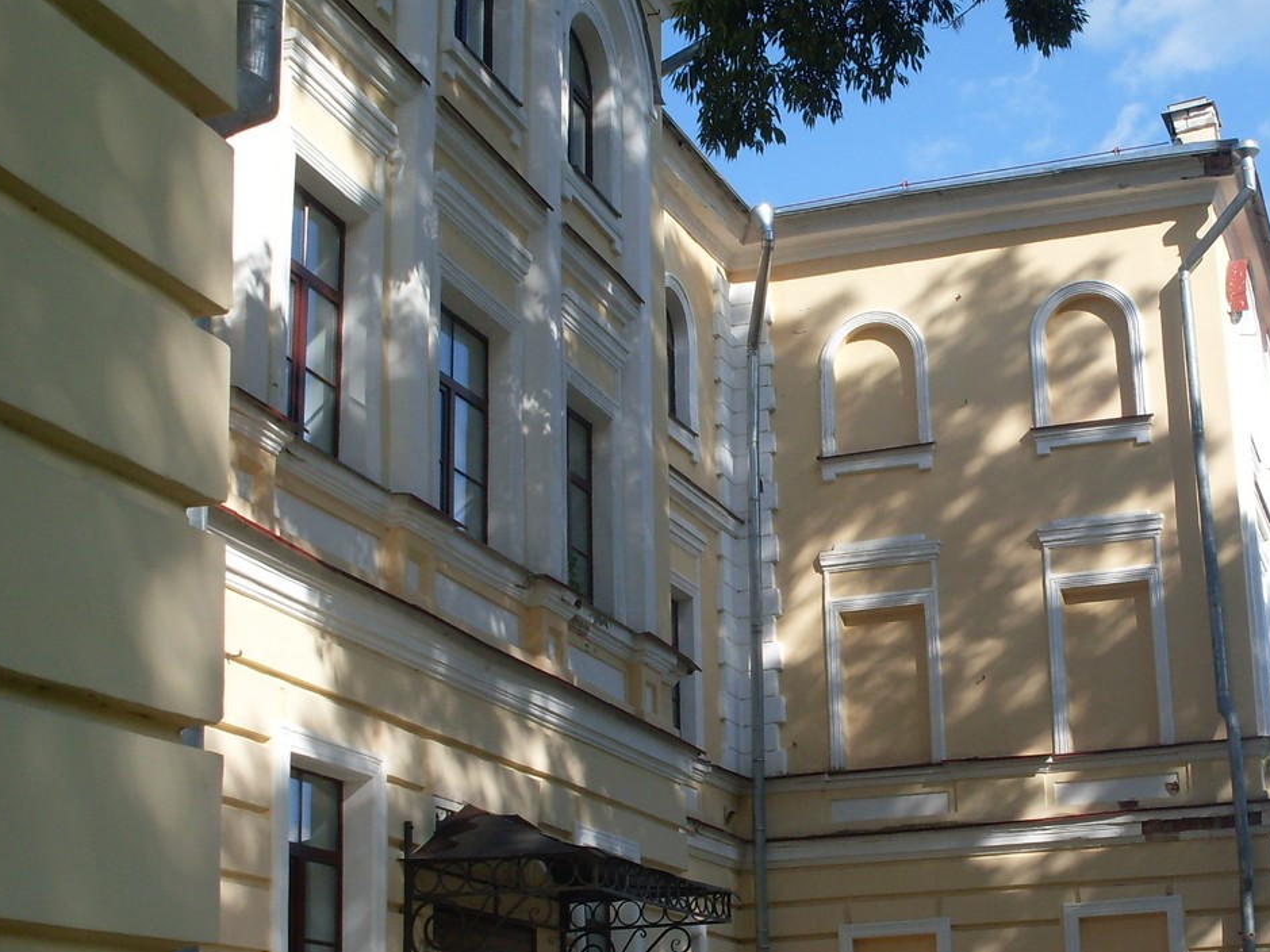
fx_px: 2128
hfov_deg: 32.7
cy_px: 639
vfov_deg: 25.1
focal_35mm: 58
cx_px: 914
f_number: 8.4
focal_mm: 6.3
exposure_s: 1/180
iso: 80
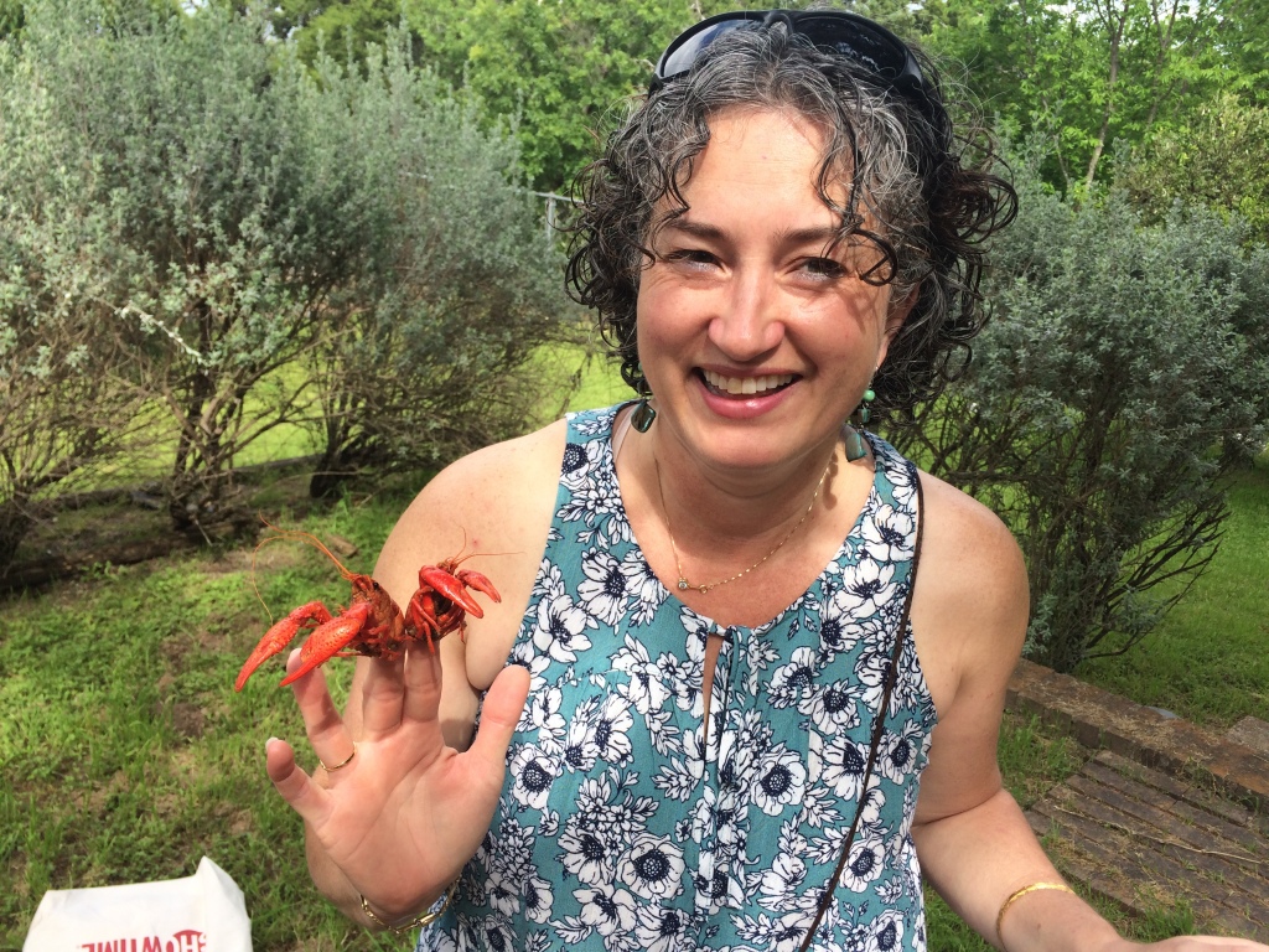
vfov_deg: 48.2
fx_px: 1063
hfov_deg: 61.7
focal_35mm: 29
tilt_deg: -23.1
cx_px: 634
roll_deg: -2.6
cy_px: 476
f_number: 2.2
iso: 32
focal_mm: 4.15
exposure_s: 1/612
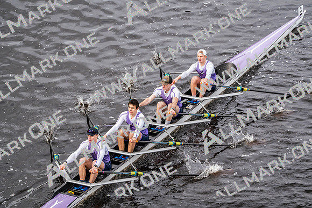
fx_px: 1734
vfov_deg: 6.9
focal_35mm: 200
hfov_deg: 10.3
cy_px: 104
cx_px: 156
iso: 320
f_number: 2.8
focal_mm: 200
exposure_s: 1/2000
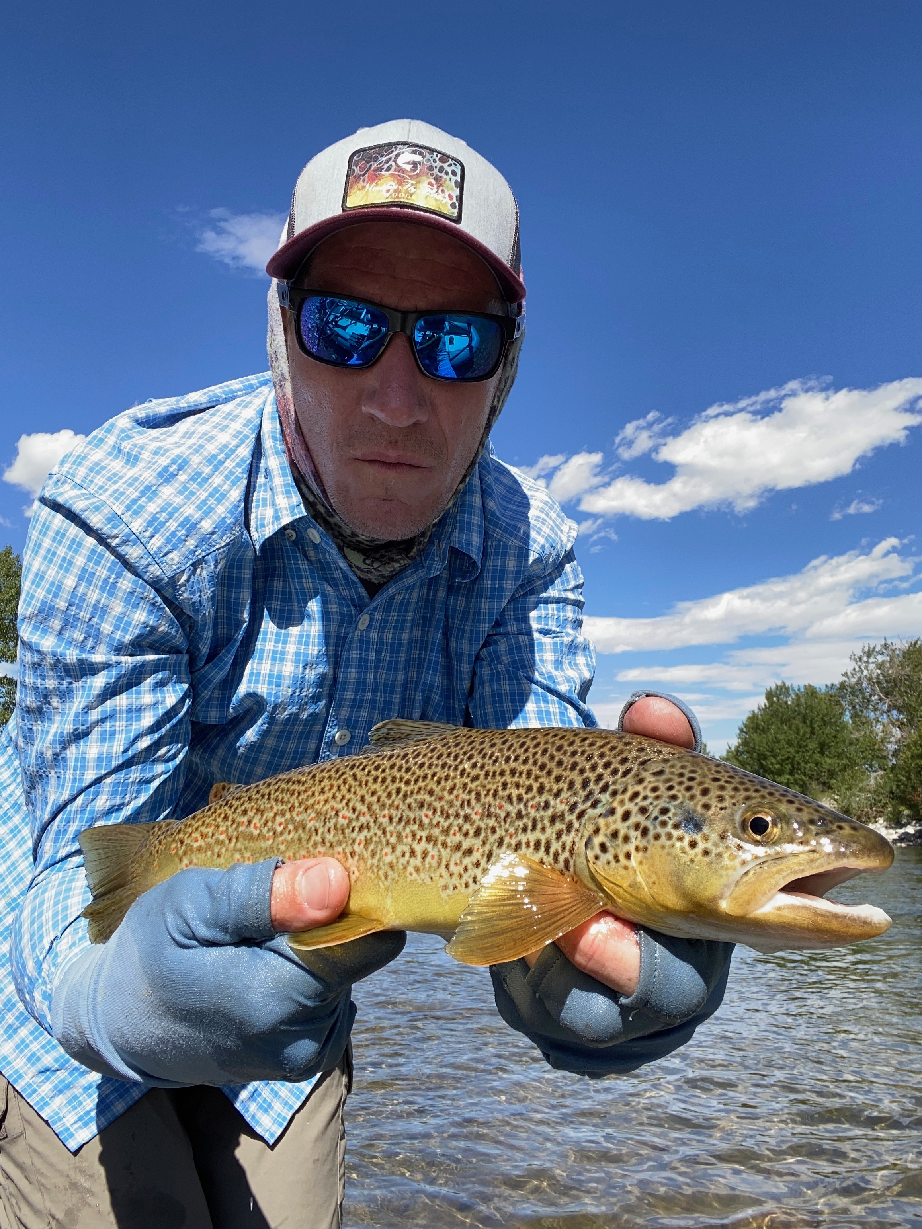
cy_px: 614
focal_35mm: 30
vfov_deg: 60.0
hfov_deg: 46.8
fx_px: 1065
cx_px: 461
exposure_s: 1/322
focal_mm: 2.71
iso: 25
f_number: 2.2
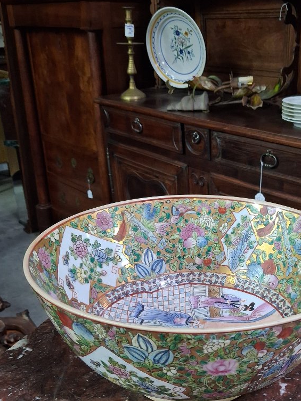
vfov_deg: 42.6
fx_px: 498
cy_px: 298
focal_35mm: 43
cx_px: 205
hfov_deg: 33.3
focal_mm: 4
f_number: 1.8
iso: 500
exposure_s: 1/25
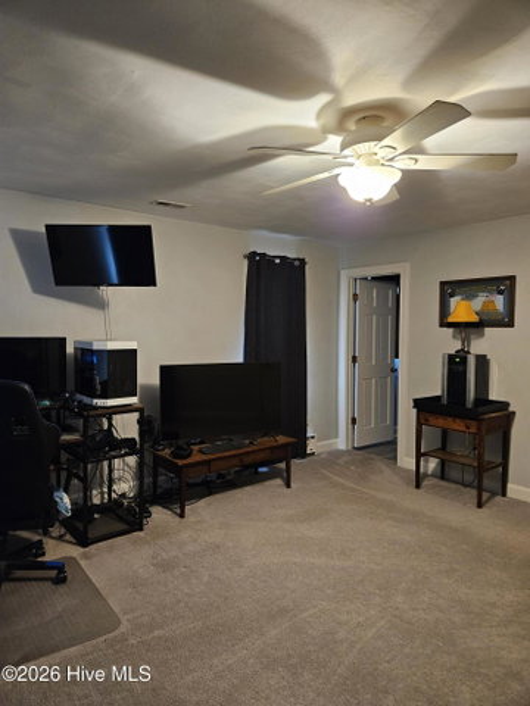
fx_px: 470
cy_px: 353
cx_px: 265
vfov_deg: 73.9
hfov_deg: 58.9
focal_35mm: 23
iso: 640
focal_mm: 5.4
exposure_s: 1/24
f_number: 1.8
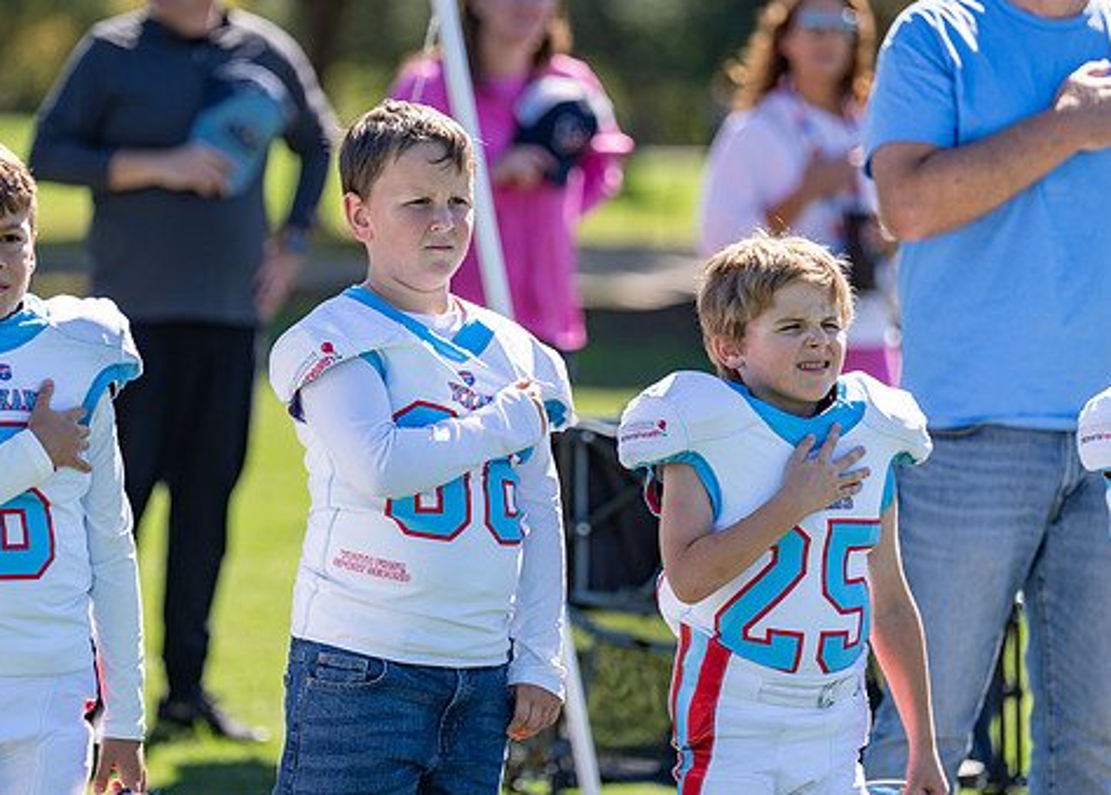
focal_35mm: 227
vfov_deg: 6.3
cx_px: 443
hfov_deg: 8.9
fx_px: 7166
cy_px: 407
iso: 125
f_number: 2.8
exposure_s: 1/1000
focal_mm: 160
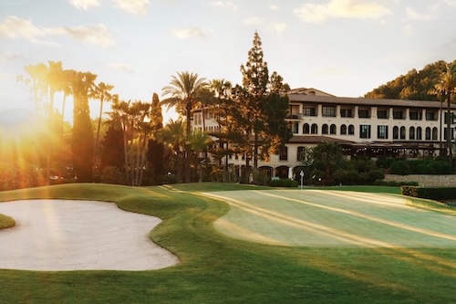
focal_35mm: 35
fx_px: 443
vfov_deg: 37.8
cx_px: 228
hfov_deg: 54.5
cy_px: 152
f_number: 11
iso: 50
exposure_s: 1/8
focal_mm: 35
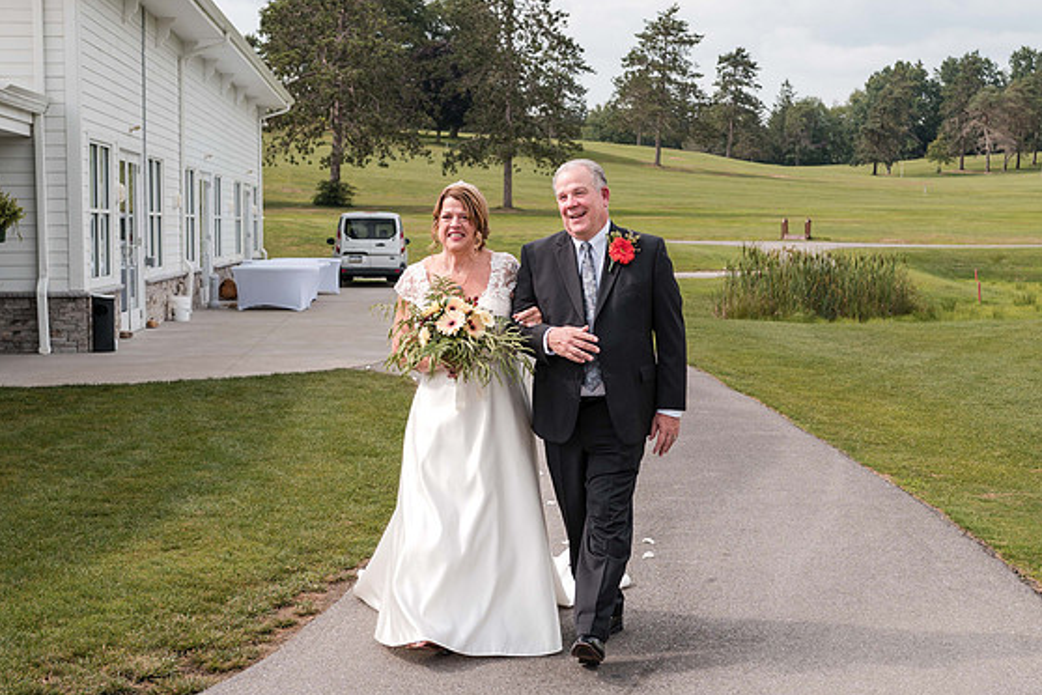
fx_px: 1621
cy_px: 313
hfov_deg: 35.6
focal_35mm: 56
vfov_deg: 24.2
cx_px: 569
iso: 80
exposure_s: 1/640
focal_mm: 35
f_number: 4
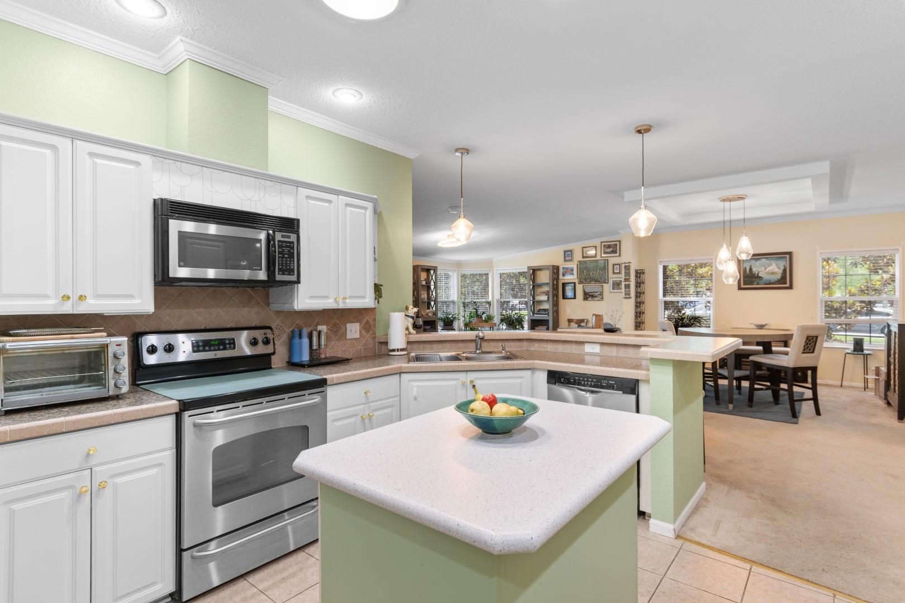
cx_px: 452
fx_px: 452
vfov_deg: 67.4
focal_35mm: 18
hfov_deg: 90.0
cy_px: 302
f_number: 4.8
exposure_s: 1/3
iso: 100
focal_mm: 12
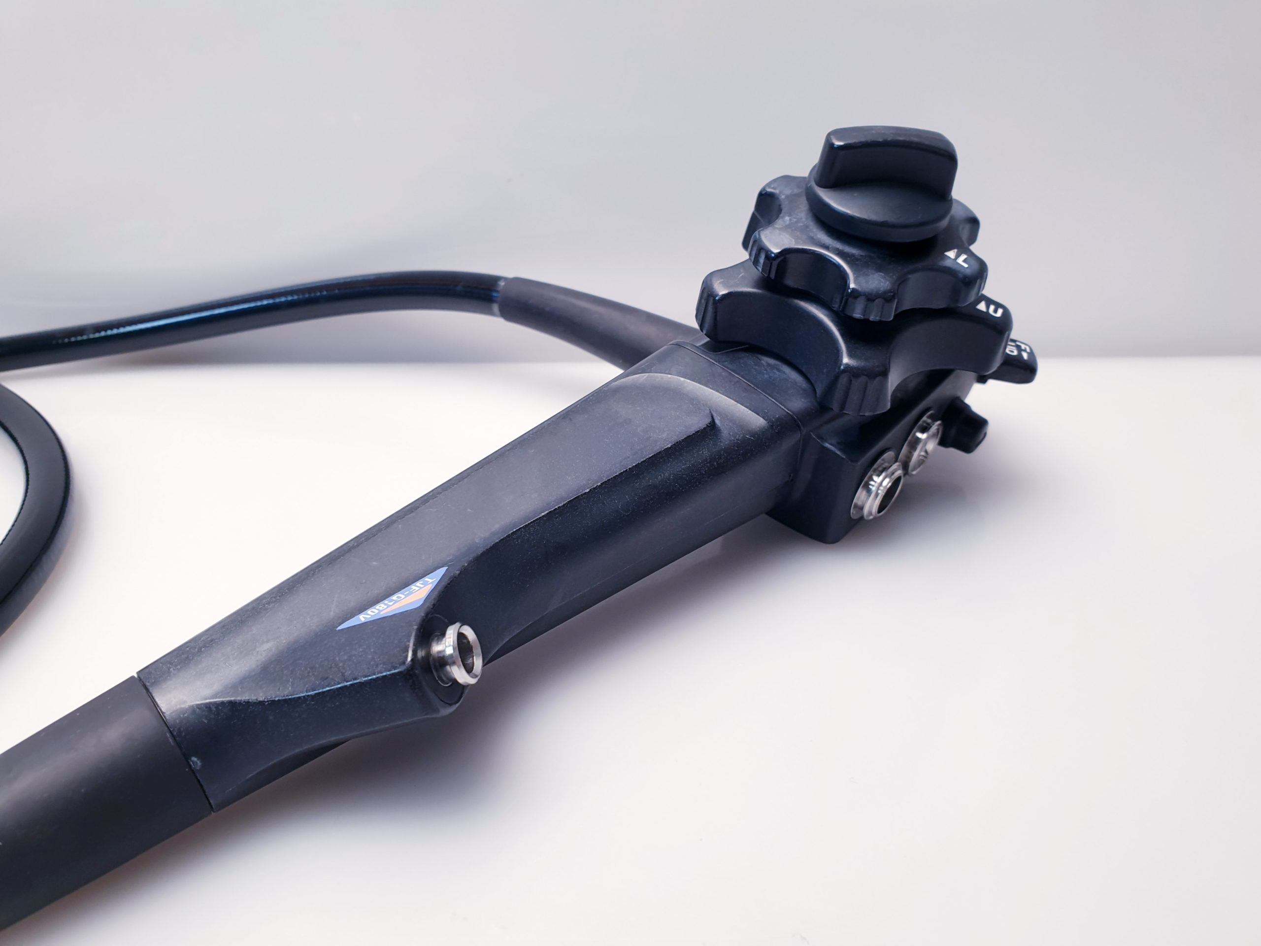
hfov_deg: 67.3
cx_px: 630
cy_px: 473
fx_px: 947
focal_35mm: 26
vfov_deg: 53.1
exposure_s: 1/50
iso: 80
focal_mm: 4.3
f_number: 2.4
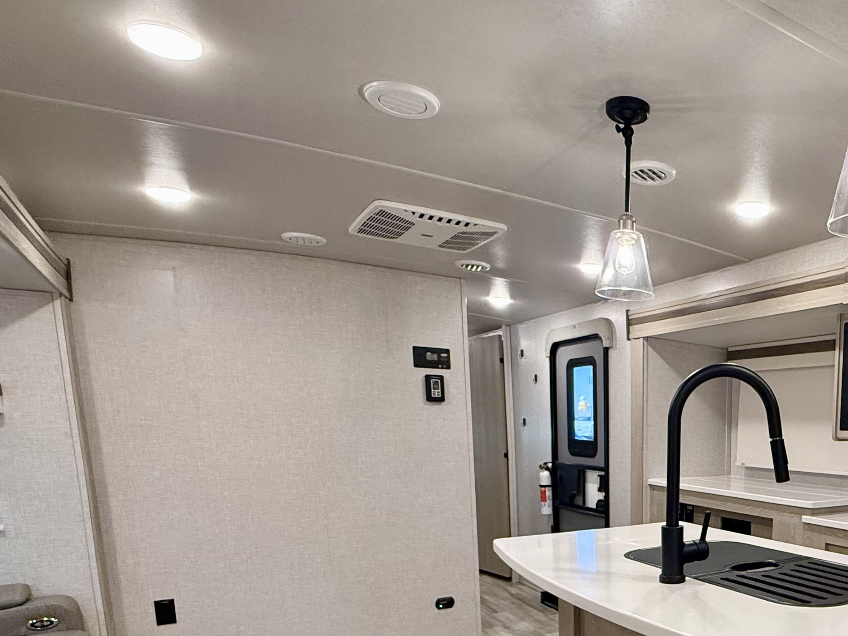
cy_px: 539
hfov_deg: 59.5
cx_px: 695
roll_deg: -2.7
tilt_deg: -8.6
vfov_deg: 47.5
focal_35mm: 27
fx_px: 661
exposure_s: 1/99
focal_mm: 2.22
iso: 320
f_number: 2.2
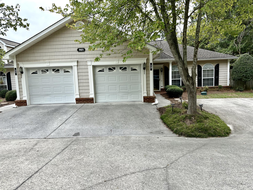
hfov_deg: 71.6
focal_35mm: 24
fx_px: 175
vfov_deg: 56.8
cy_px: 95
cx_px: 126
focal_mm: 6.86
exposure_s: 1/1157
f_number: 1.78
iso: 80
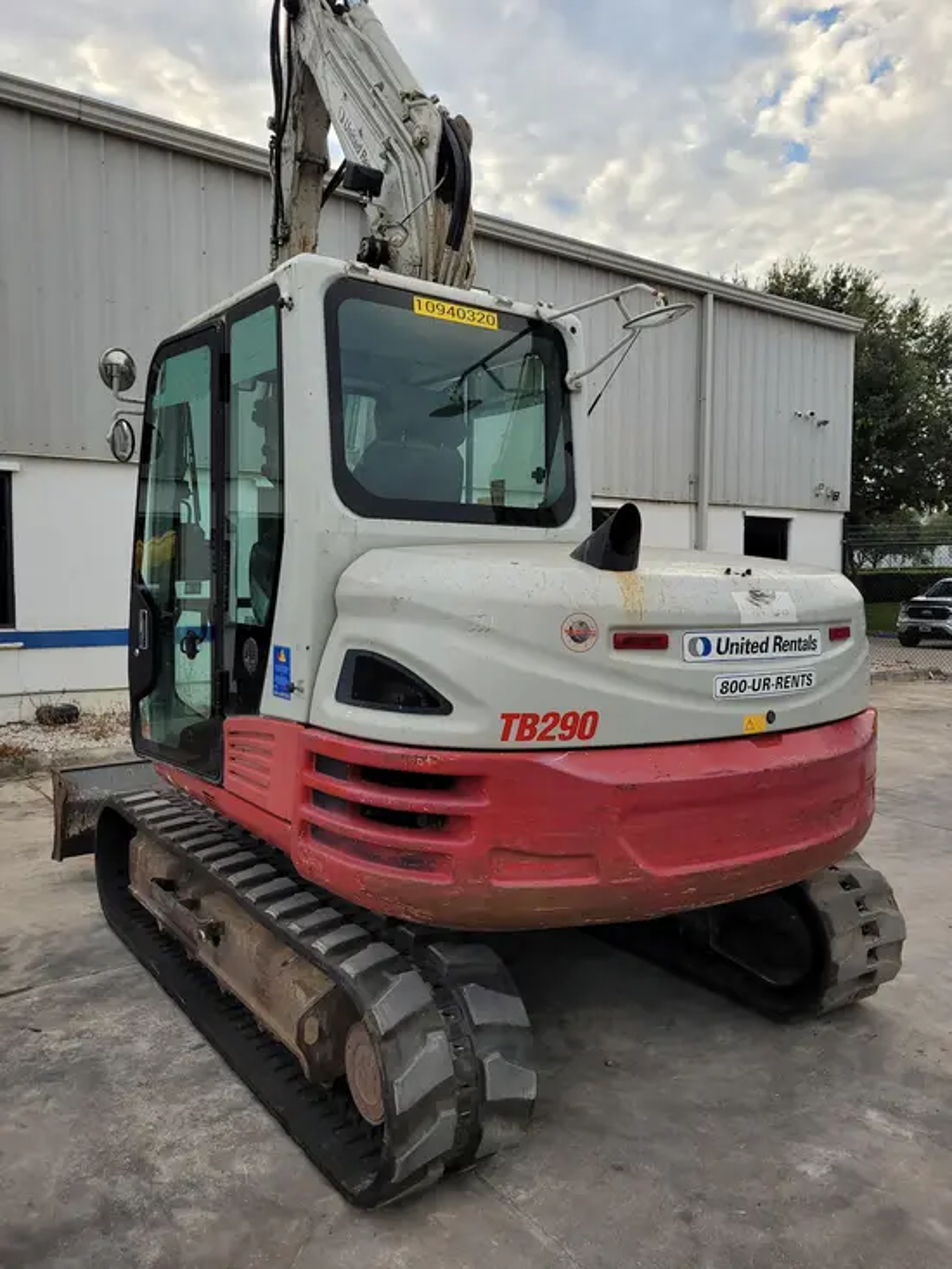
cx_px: 476
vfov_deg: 67.3
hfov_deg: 53.1
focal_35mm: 26
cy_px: 634
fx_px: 953
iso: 40
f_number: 1.8
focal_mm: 5.4
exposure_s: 1/322
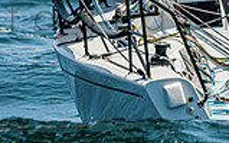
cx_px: 150
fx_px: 8049
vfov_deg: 1.0
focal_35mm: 1291
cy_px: -32
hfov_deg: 1.6
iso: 320
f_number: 5.6
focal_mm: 260
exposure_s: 1/1250
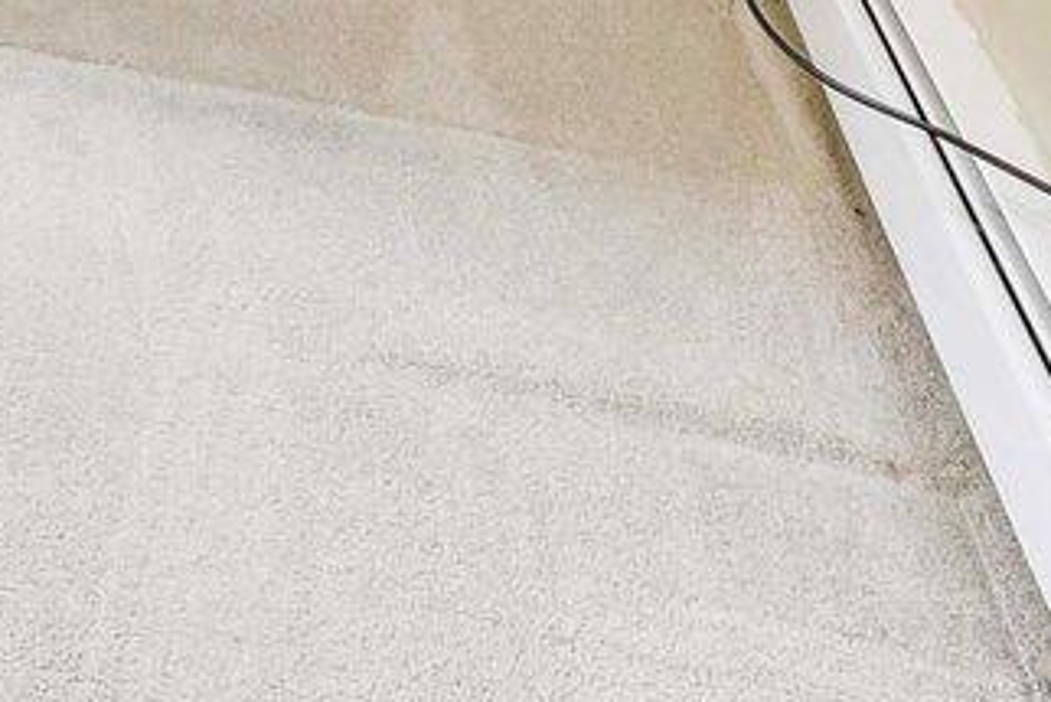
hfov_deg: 18.0
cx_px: -858
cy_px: -1223
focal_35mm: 89
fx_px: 2599
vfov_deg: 11.3
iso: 400
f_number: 8
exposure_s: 1/5
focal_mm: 14
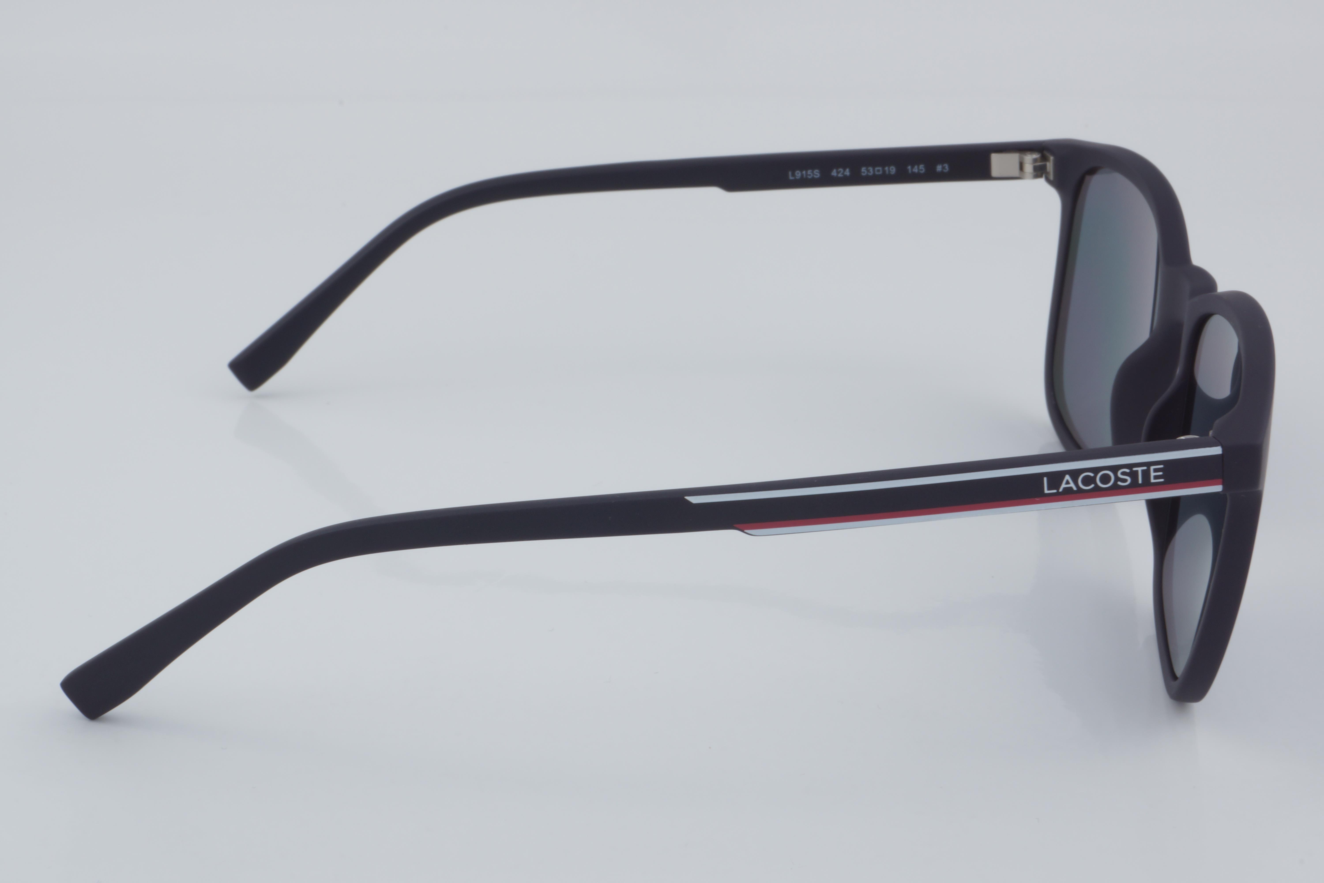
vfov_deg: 20.2
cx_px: 662
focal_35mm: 68
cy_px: 442
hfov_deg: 29.9
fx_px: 2482
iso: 100
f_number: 32
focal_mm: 45
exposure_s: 1/4
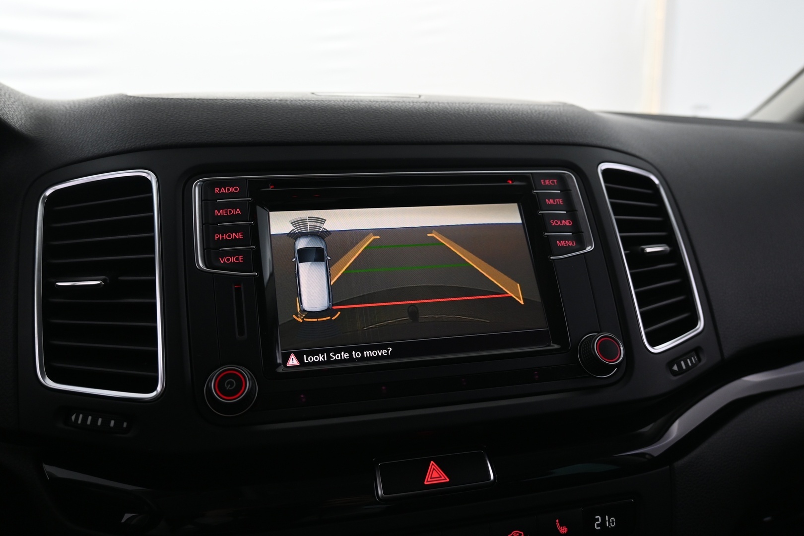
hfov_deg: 65.9
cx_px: 402
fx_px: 620
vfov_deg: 46.8
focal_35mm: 28
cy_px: 268
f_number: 3.8
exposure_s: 1/30
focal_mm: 18.5
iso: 720
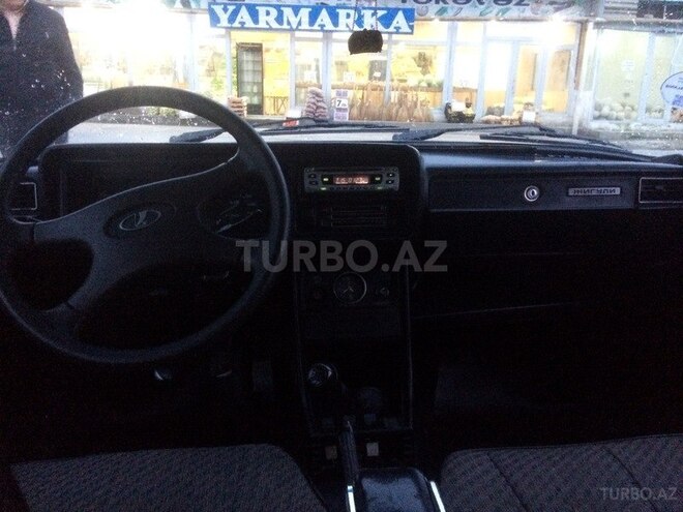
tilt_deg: -15.3
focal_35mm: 29
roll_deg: -1.5
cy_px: 256
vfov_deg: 48.2
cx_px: 342
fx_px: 572
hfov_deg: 61.7
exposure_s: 1/17
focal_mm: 4.15
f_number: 2.2
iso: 500
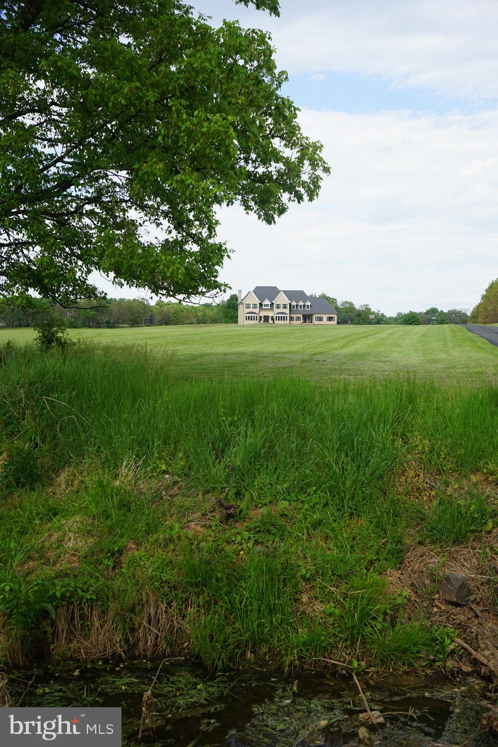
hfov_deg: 35.9
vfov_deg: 51.9
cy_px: 374
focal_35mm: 37
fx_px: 768
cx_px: 249
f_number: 9
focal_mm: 37
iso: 100
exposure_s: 1/100
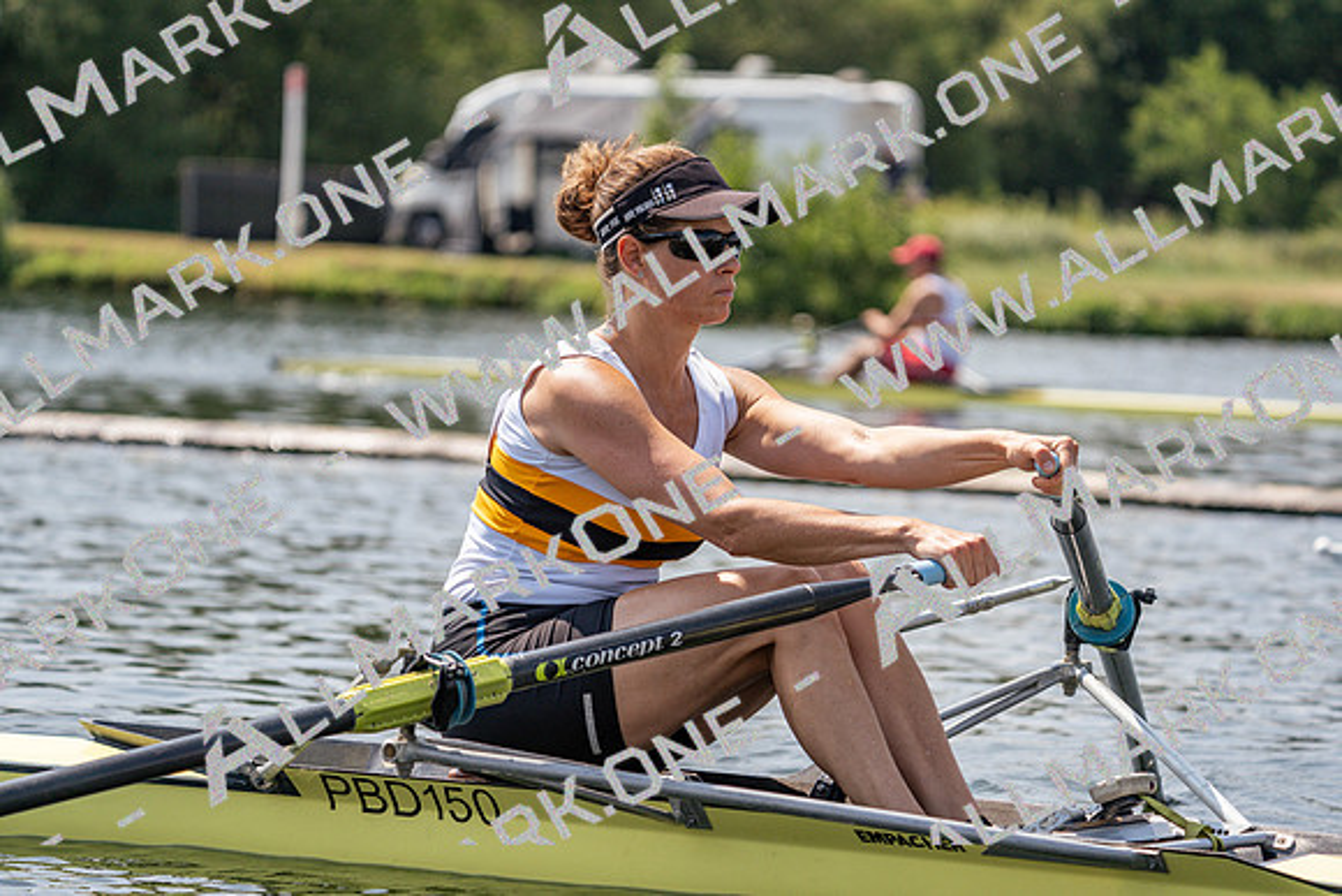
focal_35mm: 200
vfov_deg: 6.9
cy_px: 448
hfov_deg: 10.3
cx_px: 671
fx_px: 7457
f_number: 5.6
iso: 200
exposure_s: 1/1600
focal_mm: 200
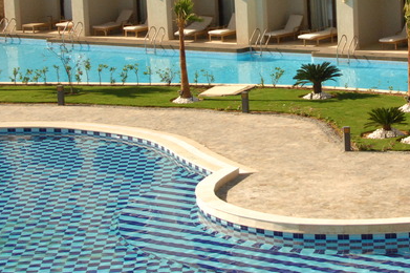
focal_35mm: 135
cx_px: 328
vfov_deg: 10.1
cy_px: 26
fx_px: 1536
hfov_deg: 15.1
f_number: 12
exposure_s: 1/640
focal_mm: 44
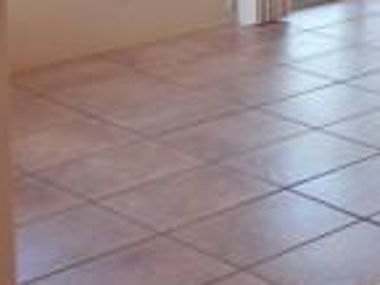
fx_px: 1076
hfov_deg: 15.4
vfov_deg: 13.8
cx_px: 789
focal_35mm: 98
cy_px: -190
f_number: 3
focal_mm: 4
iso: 125
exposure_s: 1/30
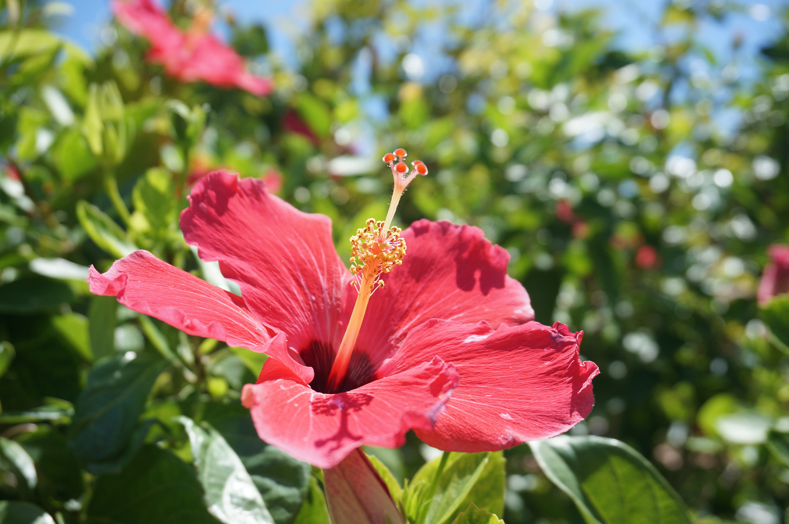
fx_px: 854
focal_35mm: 39
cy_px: 262
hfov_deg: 49.6
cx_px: 394
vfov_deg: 34.1
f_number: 5.6
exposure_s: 1/250
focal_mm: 26
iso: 200
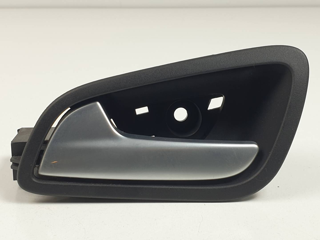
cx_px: 160
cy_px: 120
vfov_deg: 53.1
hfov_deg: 67.3
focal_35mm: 26
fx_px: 240
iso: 50
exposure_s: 1/130
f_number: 2.4
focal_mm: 4.3
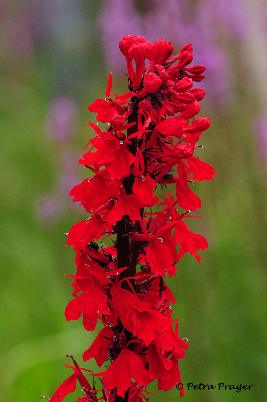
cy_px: 201
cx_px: 134
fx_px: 5689
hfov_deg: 2.7
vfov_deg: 4.0
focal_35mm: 510
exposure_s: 1/320
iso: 400
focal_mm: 340
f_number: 9
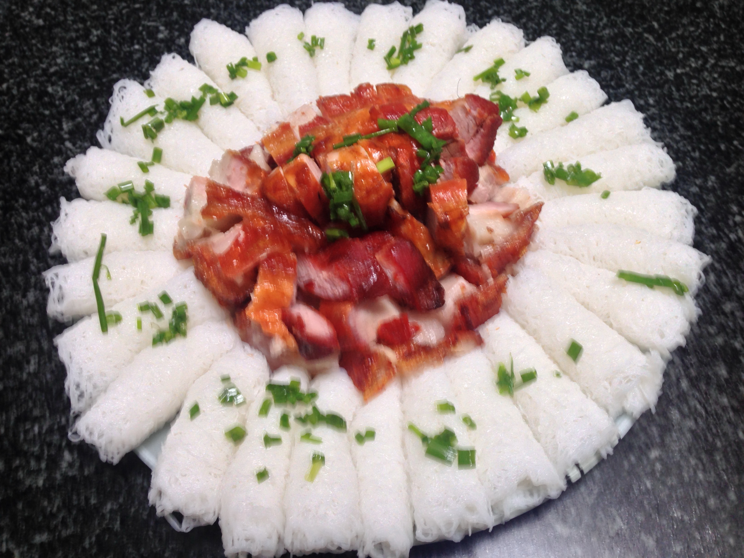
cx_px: 372
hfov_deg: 55.4
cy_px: 279
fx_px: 709
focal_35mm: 33
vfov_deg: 42.9
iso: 50
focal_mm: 4.12
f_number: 2.4
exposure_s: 1/20
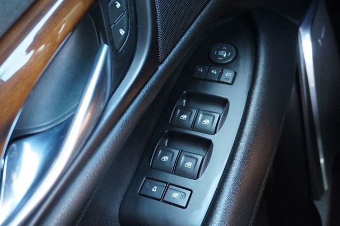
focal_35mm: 40
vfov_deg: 33.0
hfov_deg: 47.9
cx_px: 170
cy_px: 113
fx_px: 382
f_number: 4.5
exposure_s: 1/60
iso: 3200
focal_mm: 27
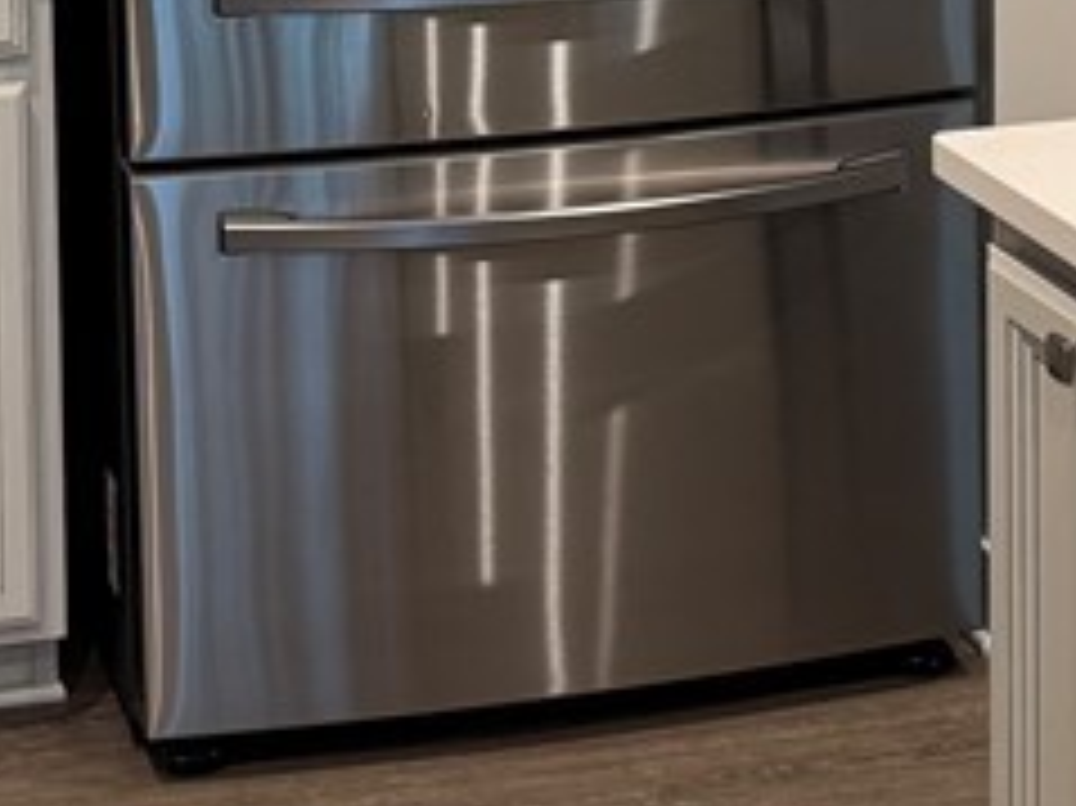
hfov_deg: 19.0
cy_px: -387
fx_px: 3200
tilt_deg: -7.2
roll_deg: +1.0
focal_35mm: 103
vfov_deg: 13.5
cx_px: 324
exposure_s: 1/60
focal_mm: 6.76
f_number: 1.78
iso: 160
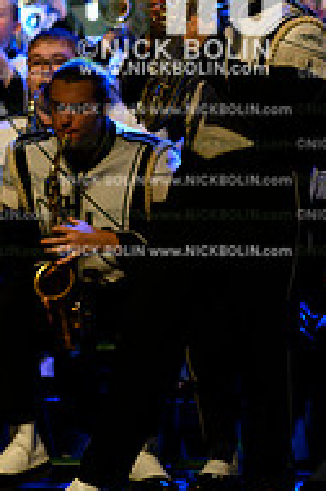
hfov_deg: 1.9
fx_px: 9706
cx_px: 173
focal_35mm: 712
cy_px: 3
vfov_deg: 2.9
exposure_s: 1/500
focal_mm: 300
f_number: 4
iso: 5000
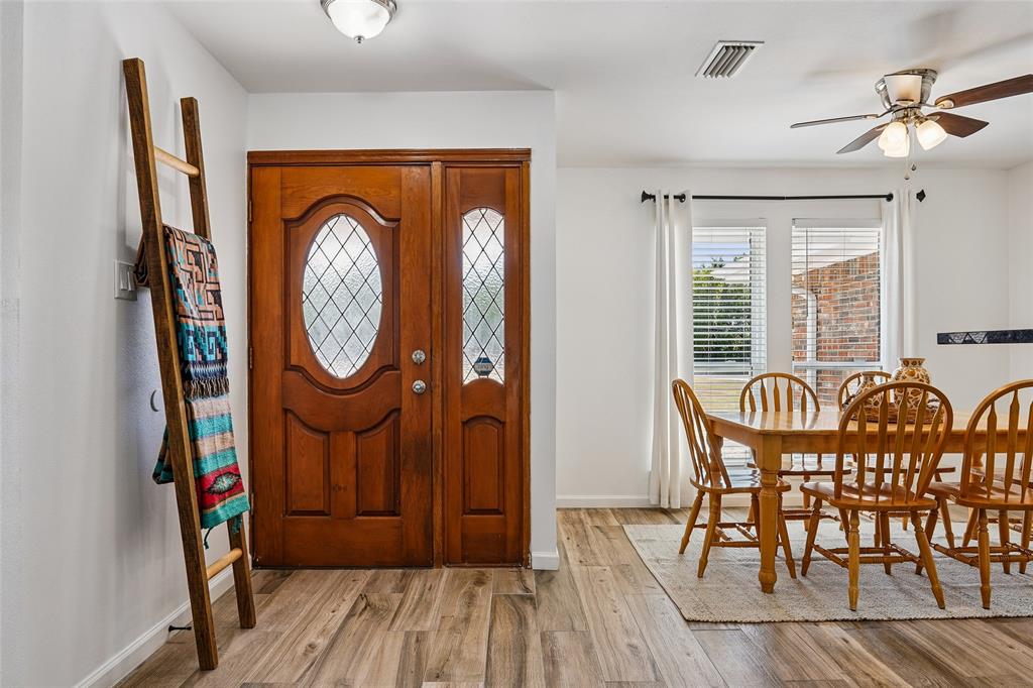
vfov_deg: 59.5
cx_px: 516
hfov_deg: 81.2
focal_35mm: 21
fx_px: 602
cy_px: 344
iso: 100
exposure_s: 1/10
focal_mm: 14
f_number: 9
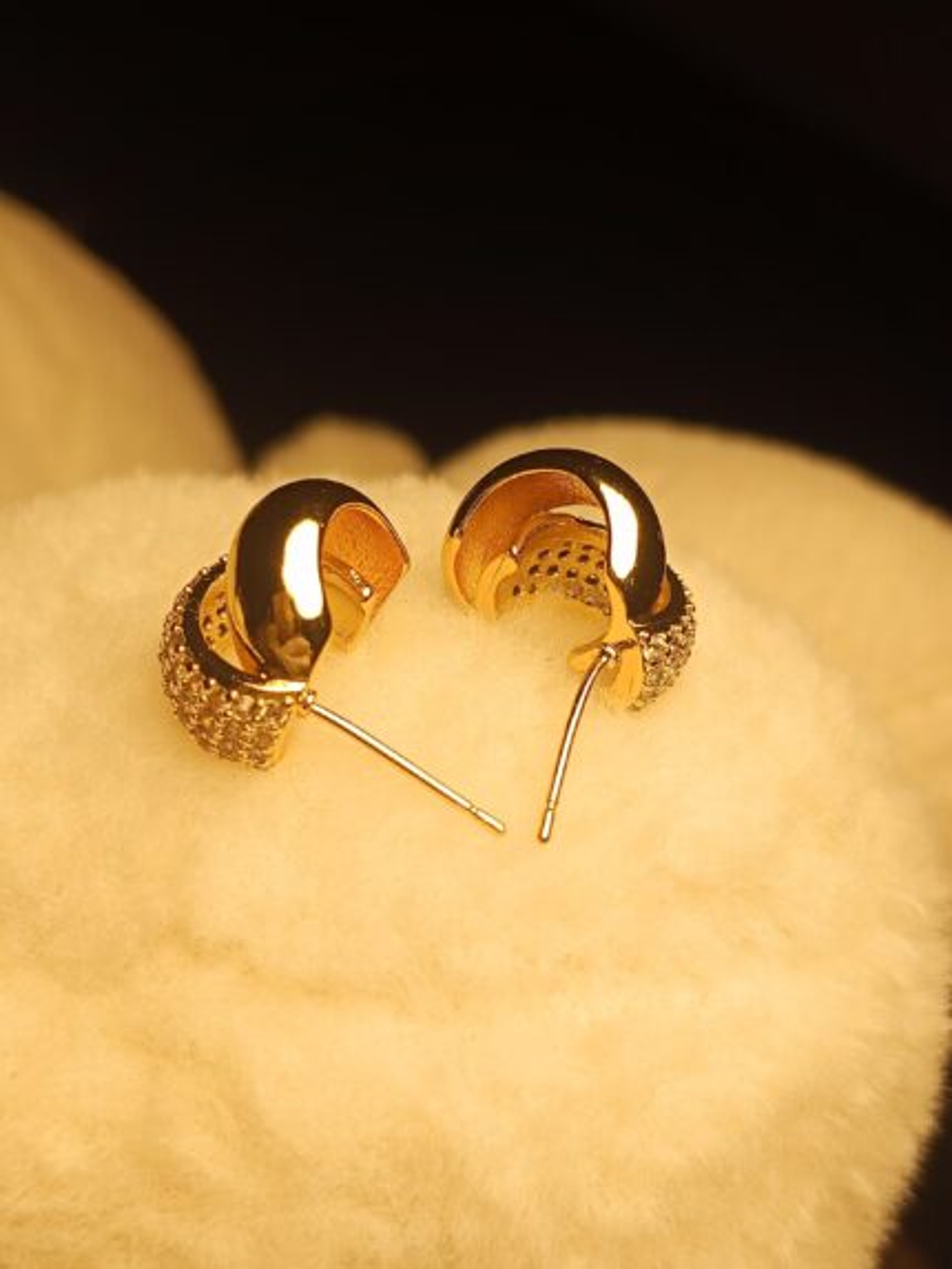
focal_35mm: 44
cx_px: 476
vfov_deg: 42.9
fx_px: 1613
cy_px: 634
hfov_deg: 32.9
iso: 64
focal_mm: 3.98
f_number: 1.8
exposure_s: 1/100
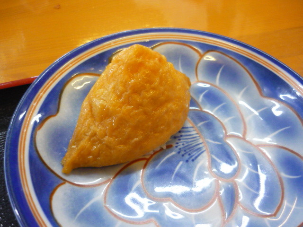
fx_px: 289
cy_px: 114
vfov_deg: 42.9
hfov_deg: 55.4
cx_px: 152
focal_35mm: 33
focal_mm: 5.5
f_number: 2.8
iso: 400
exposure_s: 1/25
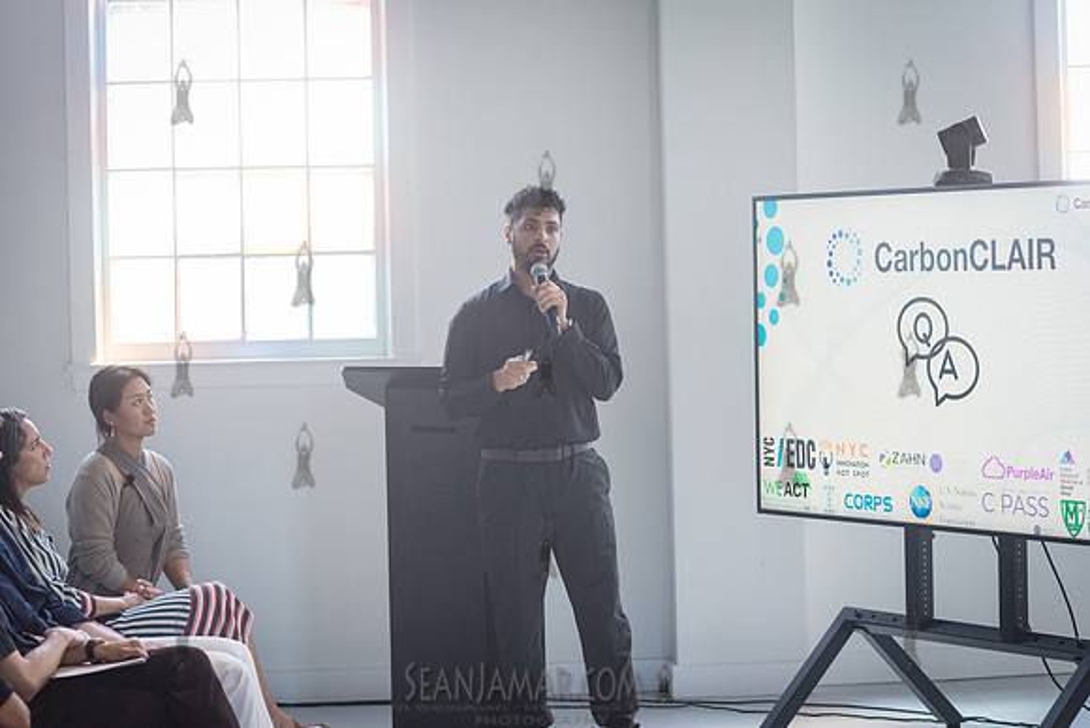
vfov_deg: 14.9
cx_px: 545
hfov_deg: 22.1
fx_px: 2786
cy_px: 364
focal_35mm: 92
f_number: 4
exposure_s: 1/320
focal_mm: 92
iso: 4000
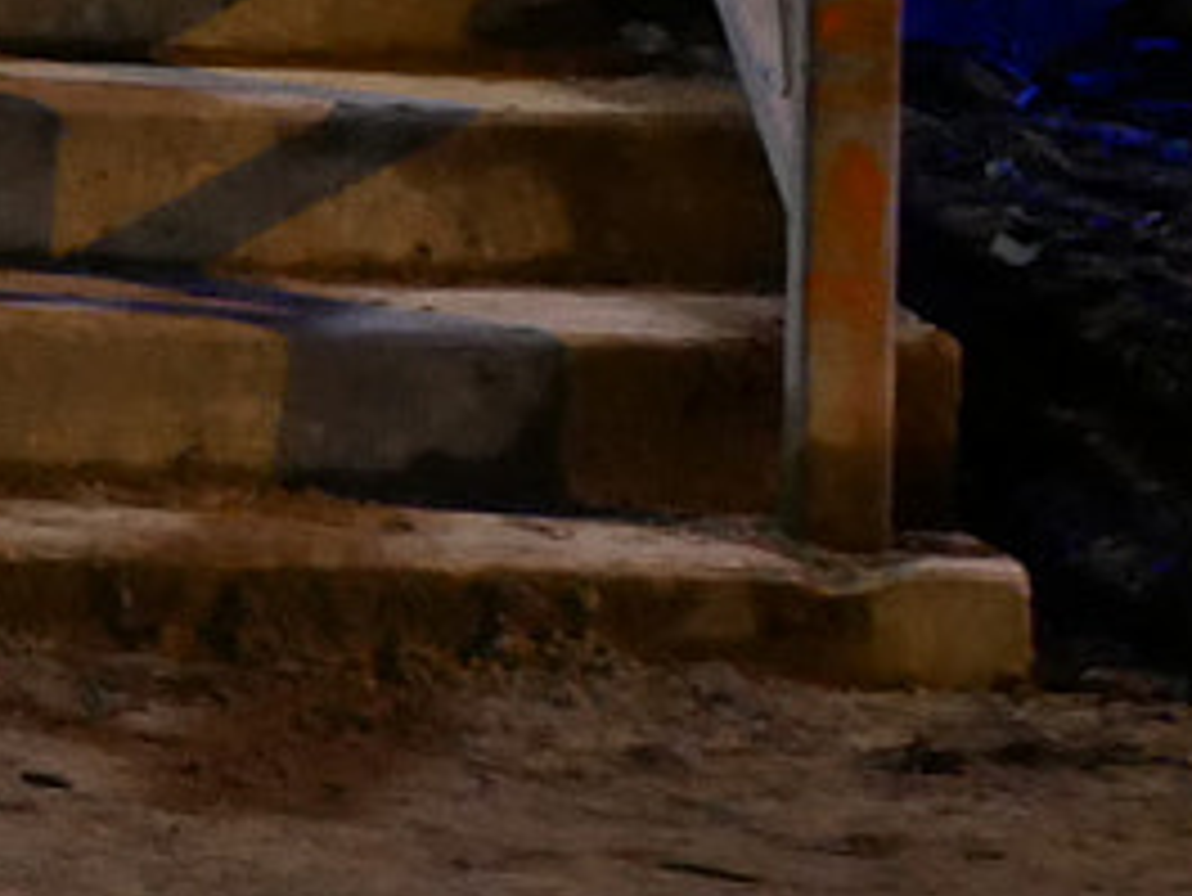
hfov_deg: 6.1
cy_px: -1585
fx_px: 10404
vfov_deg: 4.7
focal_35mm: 302
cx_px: -2159
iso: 1600
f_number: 1.8
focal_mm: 25
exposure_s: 1/10
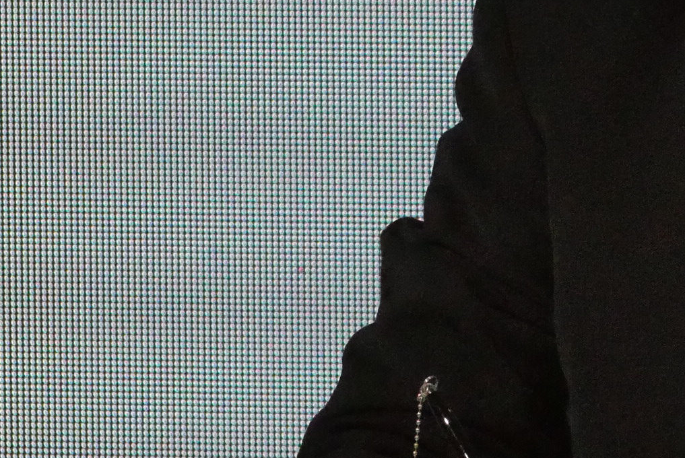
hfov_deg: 3.9
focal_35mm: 529
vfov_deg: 2.6
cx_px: 926
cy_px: 133
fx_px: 10074
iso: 6400
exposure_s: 1/1000
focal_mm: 70
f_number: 5.6
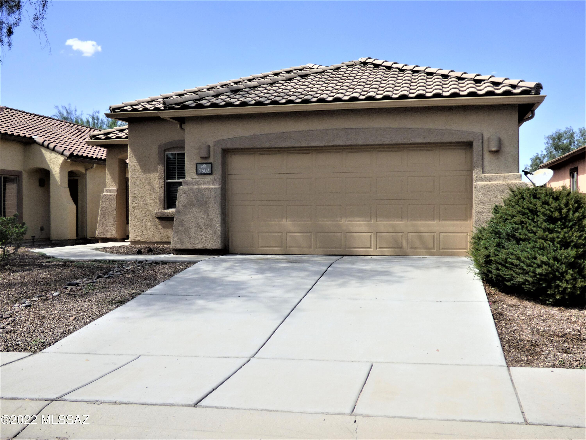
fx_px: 626
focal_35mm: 37
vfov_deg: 38.7
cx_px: 293
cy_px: 220
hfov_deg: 50.1
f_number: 3.5
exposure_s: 1/1000
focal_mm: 6.47
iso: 100
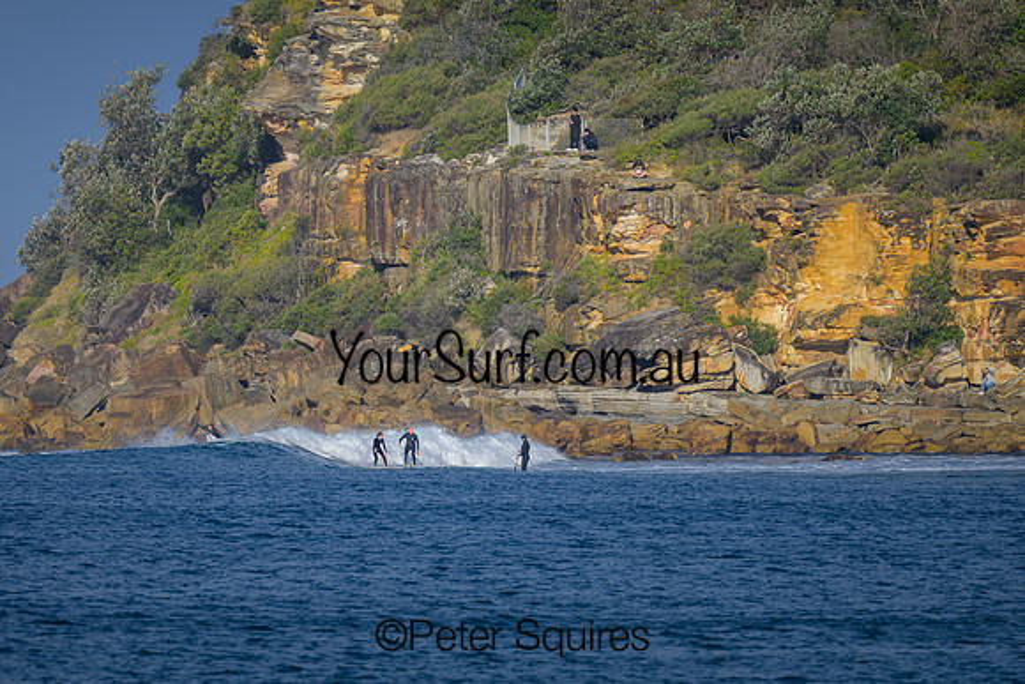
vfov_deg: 1.2
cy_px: 305
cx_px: 462
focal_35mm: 1102
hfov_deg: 1.9
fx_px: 31375
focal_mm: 800
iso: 320
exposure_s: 1/2000
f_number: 6.3
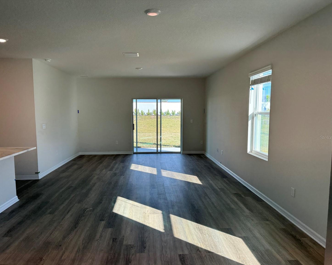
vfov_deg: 54.9
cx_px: 158
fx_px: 255
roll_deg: +0.2
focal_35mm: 26
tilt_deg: -5.8
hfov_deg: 66.0
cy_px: 137
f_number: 1.78
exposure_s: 1/315
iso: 80
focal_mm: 6.76
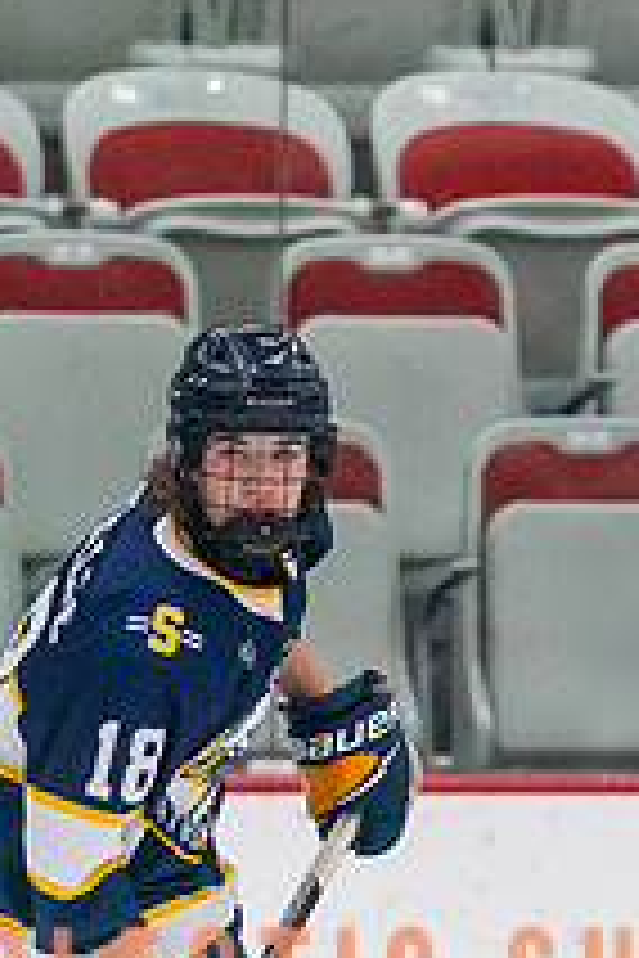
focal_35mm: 733
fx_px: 19515
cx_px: 198
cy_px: 923
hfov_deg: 1.9
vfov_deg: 2.8
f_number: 2.8
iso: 4000
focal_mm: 200
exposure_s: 1/1600
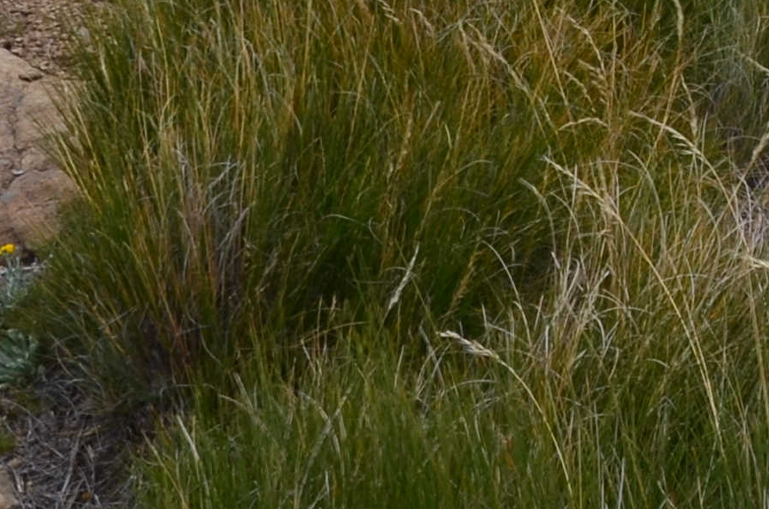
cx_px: 1211
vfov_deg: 8.6
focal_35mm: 149
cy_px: -562
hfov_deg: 13.0
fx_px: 3175
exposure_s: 1/125
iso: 140
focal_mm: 18
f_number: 11
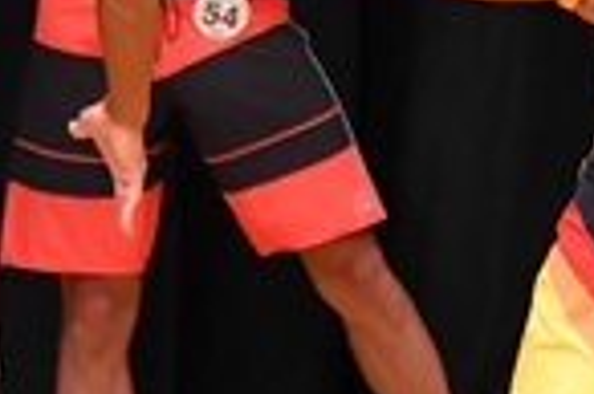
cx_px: 726
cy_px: 97
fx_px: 18954
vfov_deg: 1.2
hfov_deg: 1.8
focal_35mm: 1150
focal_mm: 145
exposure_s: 1/400
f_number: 5.6
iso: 4000
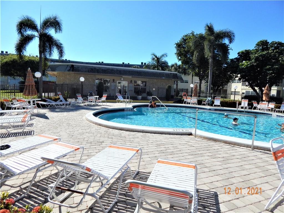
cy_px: 106
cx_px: 142
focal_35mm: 22
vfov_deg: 61.1
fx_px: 180
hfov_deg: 76.4
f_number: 6
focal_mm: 4
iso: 125
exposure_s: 1/800
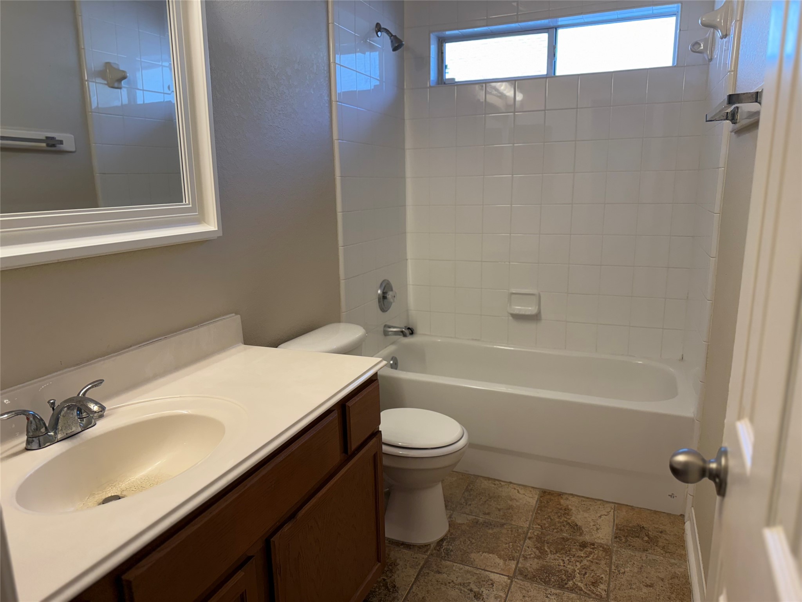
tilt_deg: -11.9
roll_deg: +0.5
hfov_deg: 71.6
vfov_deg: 56.8
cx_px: 401
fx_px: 556
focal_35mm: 24
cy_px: 301
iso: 125
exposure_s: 1/120
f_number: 1.78
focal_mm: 6.76
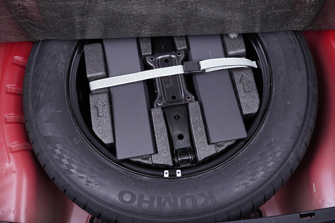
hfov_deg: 53.1
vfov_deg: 36.9
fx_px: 335
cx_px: 168
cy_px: 112
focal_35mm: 36
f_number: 2.8
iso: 320
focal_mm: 24
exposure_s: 1/40
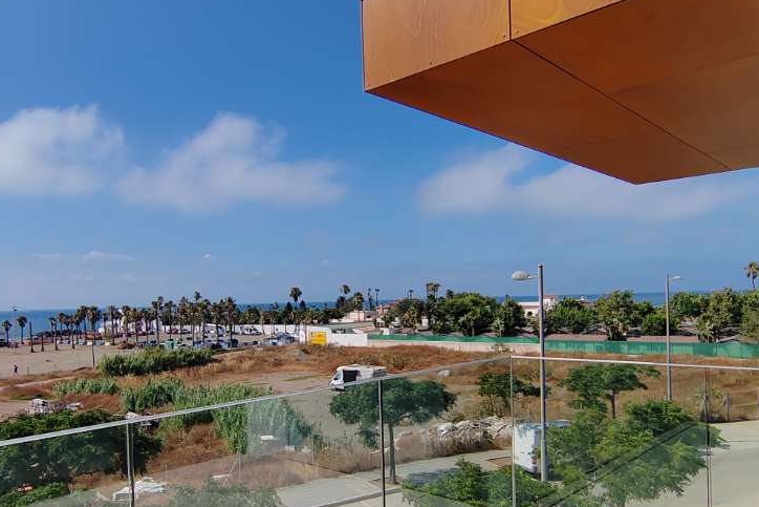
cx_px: 309
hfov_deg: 64.9
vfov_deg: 46.1
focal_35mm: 28
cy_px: 314
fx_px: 590
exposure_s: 1/2600
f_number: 2.2
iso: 100
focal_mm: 2.16
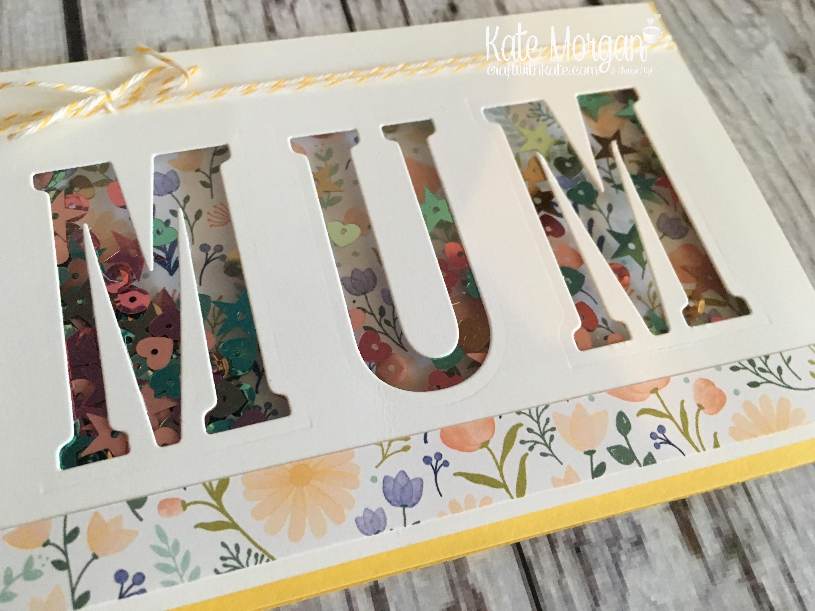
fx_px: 706
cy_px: 296
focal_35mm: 30
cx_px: 400
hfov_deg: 60.0
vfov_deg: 46.8
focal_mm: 4.15
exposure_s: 1/25
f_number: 2.2
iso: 200
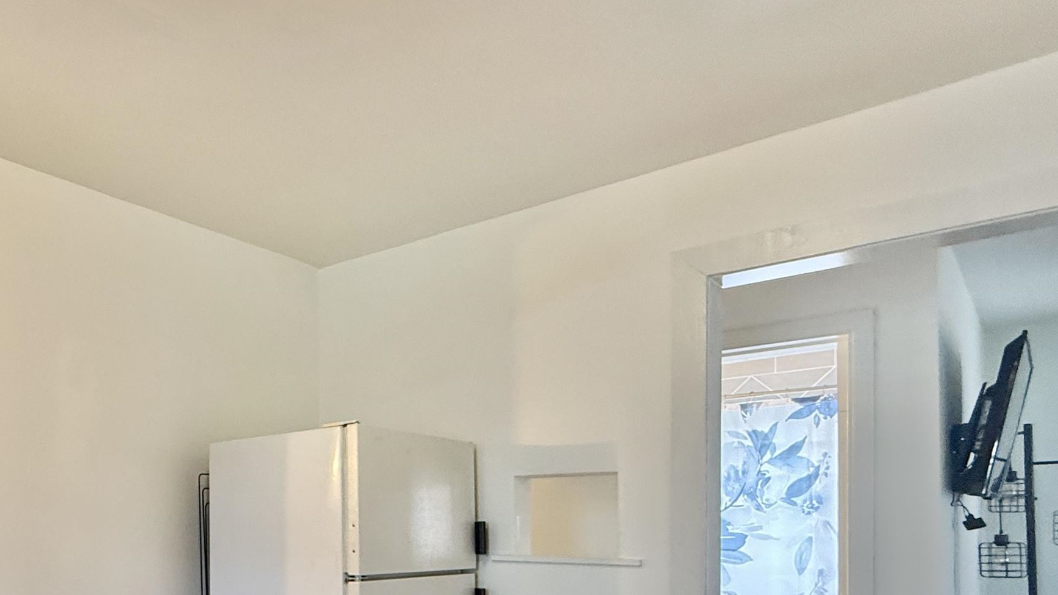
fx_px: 757
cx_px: 216
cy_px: 575
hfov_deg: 64.0
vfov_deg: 38.7
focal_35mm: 27
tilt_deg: -0.8
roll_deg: -2.2
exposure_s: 1/60
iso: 320
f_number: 2.2
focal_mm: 2.22
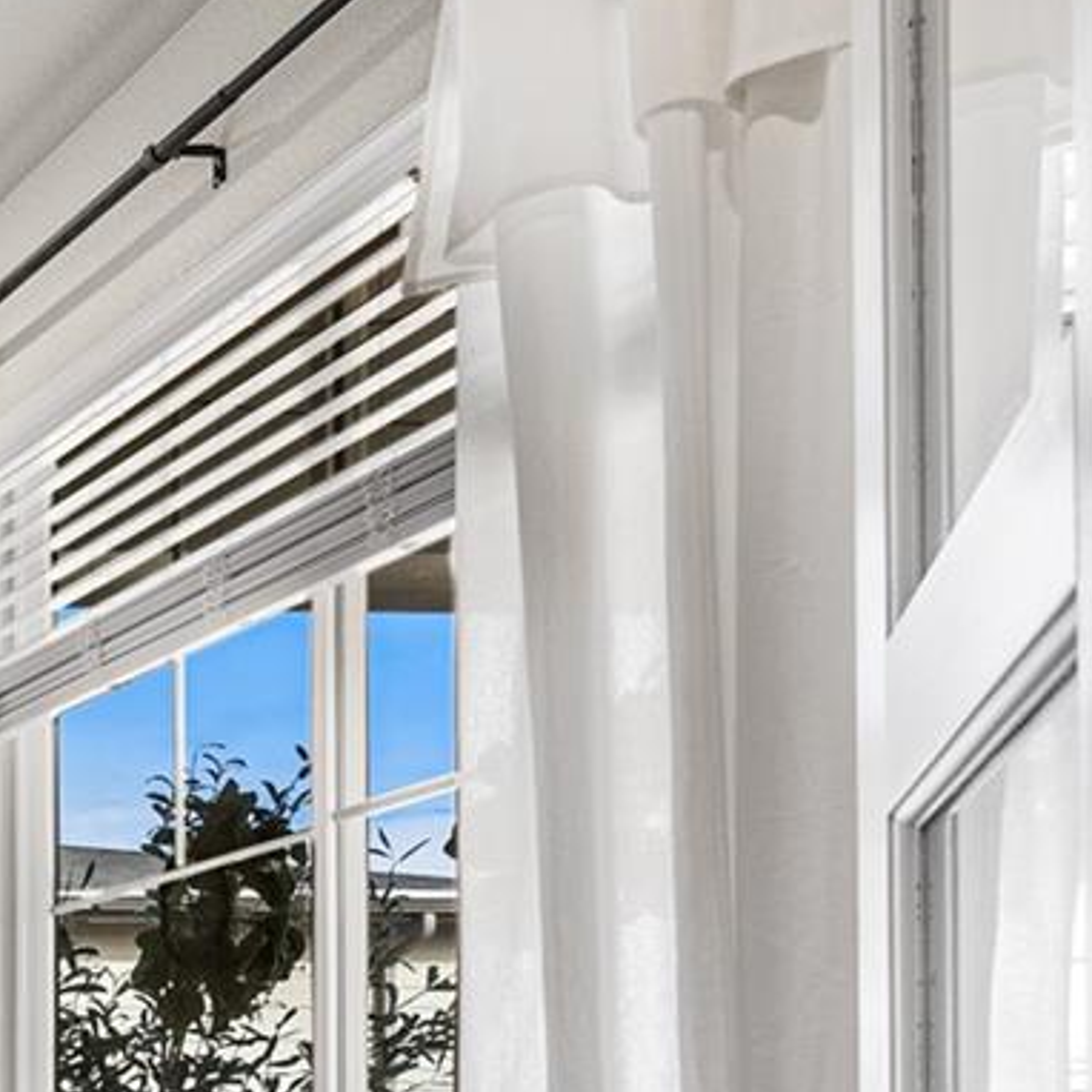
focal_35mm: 57
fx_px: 2034
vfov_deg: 27.0
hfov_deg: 19.3
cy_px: 1262
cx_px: -1032
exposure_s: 1/160
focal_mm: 16
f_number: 8
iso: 200
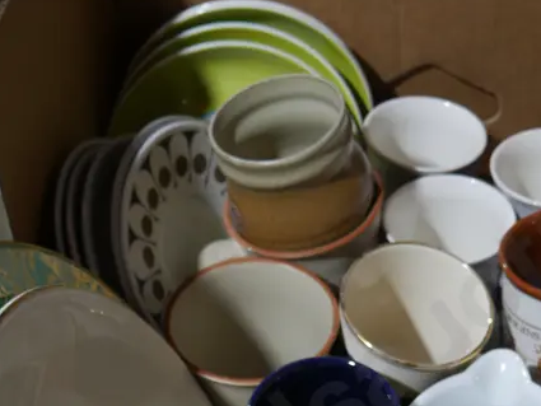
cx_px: 446
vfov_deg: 17.8
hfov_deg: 23.4
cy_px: 329
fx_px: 1282
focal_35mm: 82
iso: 250
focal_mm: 17
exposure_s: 1/60
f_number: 4
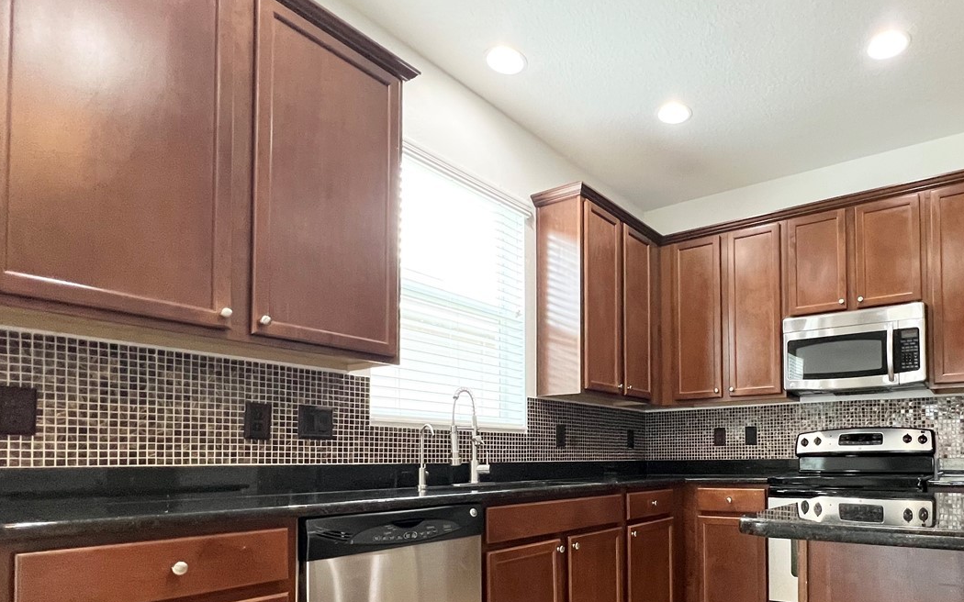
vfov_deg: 54.8
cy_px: 445
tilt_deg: +1.3
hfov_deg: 79.0
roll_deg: +1.1
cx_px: 658
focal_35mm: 21
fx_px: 552
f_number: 1.8
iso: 320
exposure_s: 1/60
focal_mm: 1.57
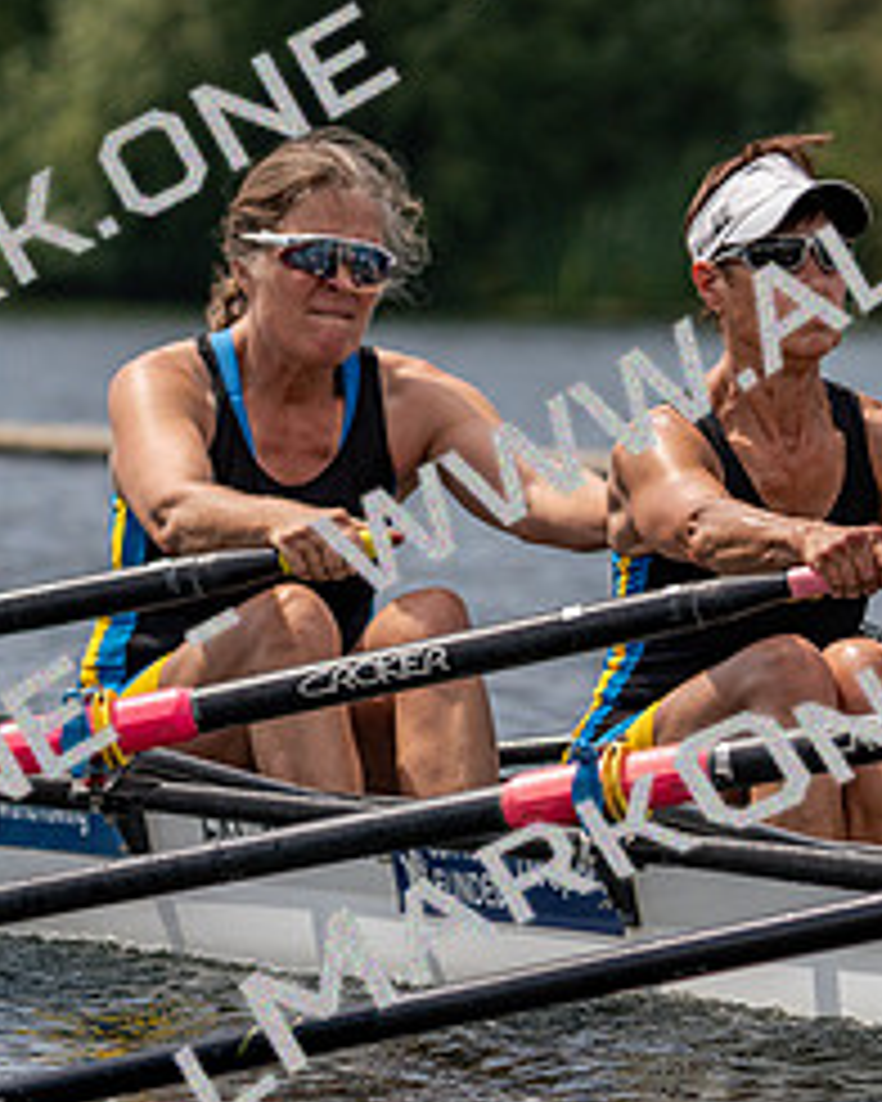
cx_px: 868
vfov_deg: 3.6
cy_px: 605
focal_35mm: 536
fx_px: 17490
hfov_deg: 2.9
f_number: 5.6
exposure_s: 1/1600
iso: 200
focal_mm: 241
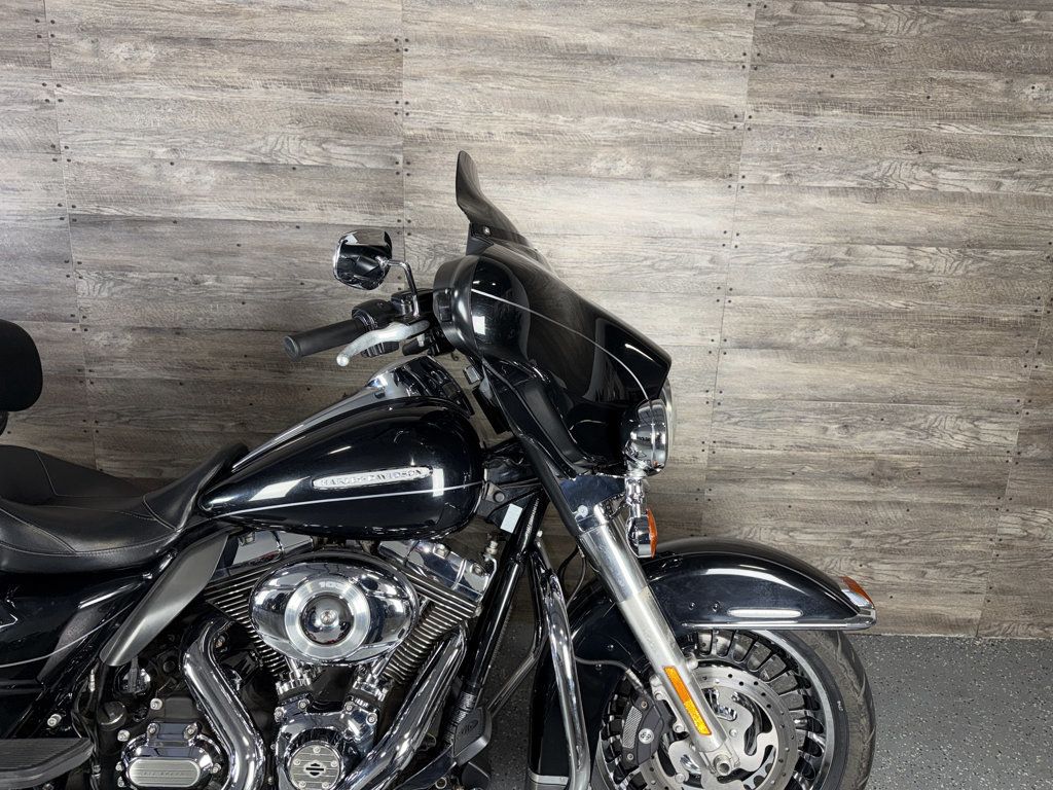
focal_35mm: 24
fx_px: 730
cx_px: 526
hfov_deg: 71.6
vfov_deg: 56.8
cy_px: 395
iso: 80
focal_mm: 6.76
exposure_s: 1/34
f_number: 1.78
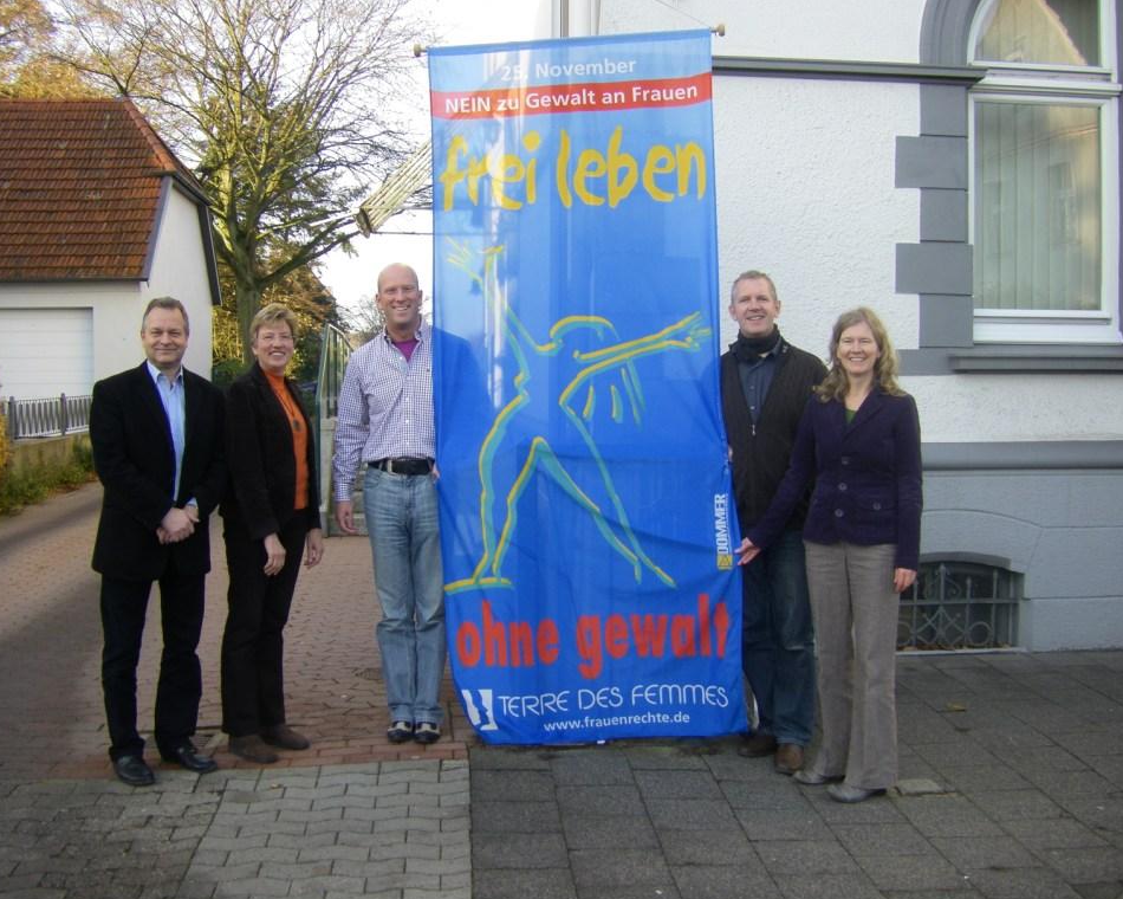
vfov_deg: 37.3
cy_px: 452
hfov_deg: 45.8
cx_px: 539
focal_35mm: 40
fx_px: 1329
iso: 64
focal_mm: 6.3
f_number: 3.5
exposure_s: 1/80
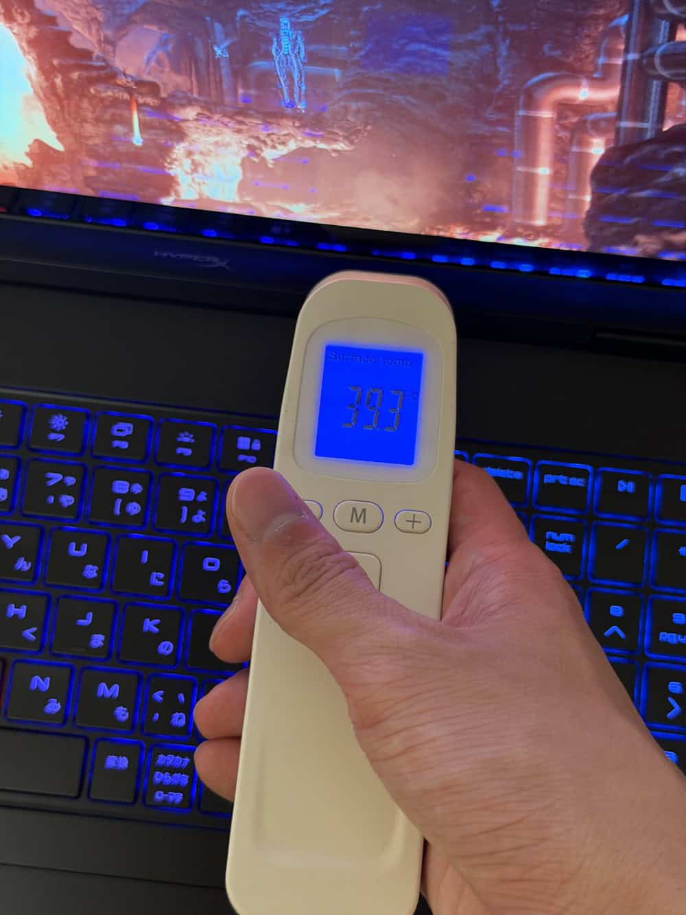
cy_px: 458
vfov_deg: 39.7
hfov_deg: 30.3
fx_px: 1268
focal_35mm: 48
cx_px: 343
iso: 250
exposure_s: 1/60
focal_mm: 6.8
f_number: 1.8
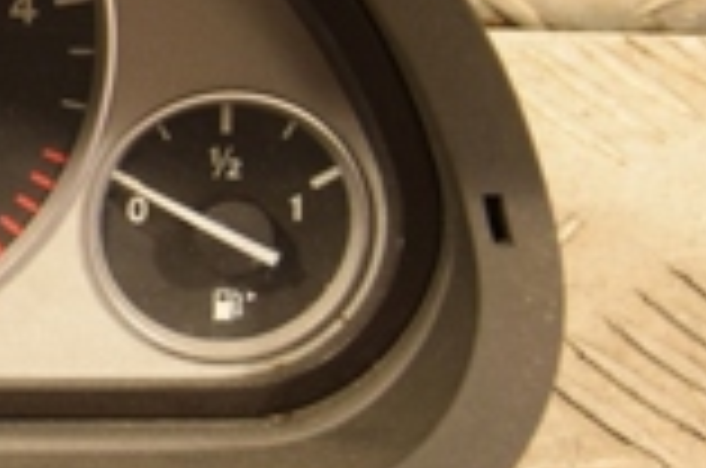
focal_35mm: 245
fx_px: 4795
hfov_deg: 8.0
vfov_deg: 5.6
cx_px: -697
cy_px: 58
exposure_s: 1/125
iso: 800
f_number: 5.6
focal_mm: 40
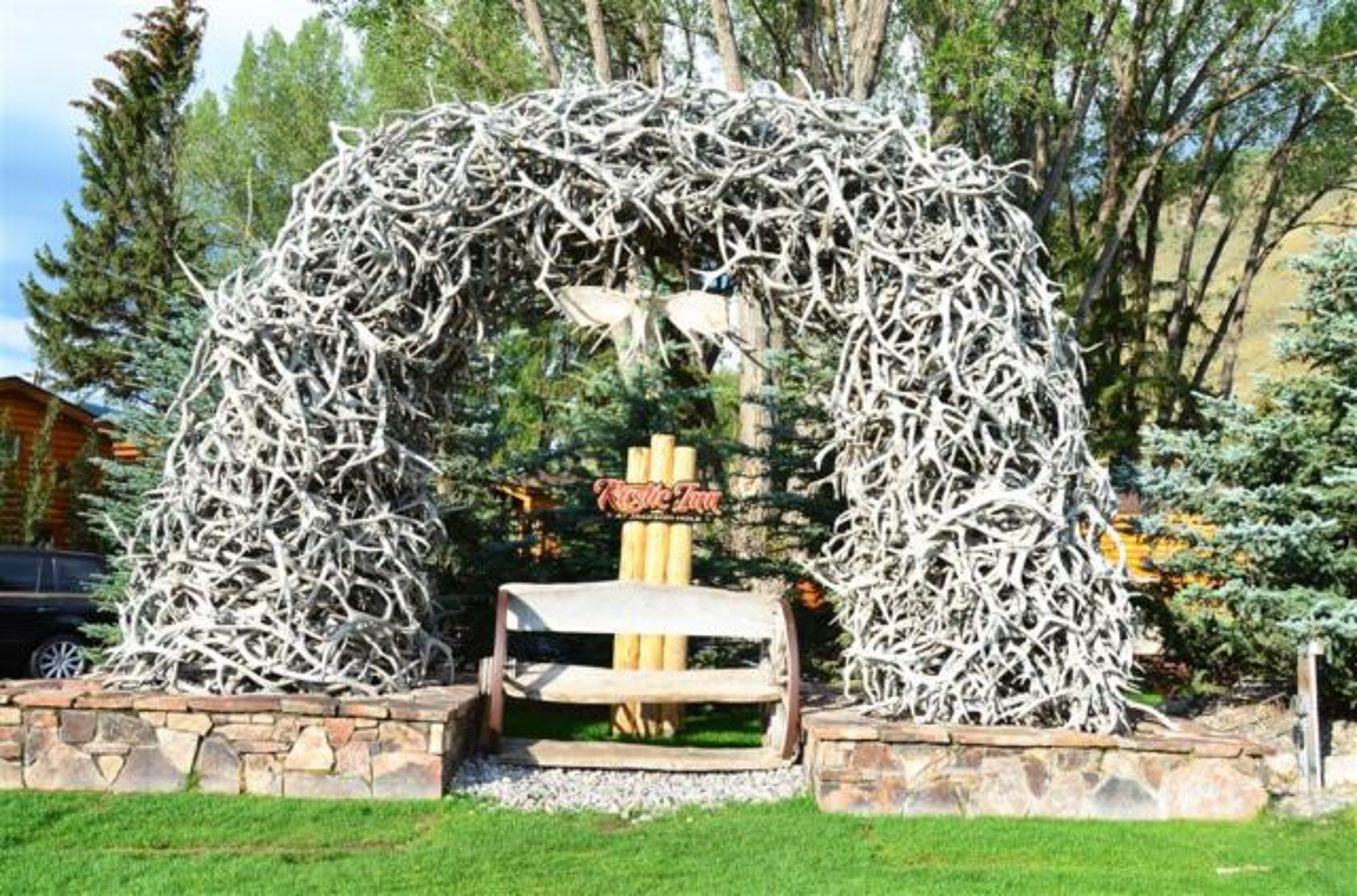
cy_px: 448
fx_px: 1241
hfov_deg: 57.4
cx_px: 678
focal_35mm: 33
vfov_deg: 39.7
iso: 200
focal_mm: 22
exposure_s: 1/320
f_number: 9
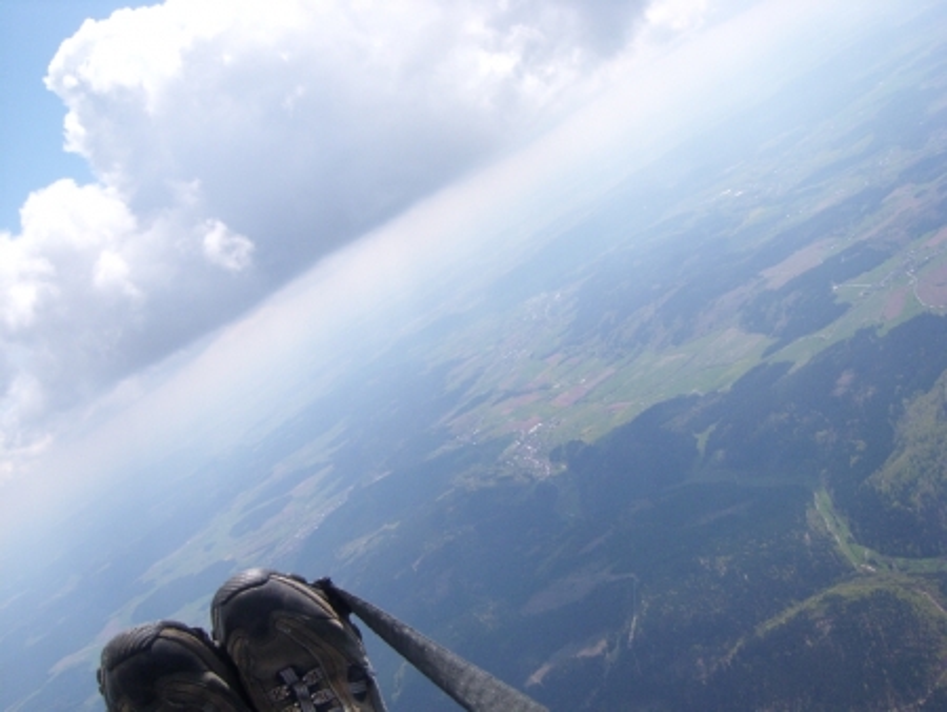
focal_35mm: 35
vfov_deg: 40.7
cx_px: 474
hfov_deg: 52.6
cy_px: 356
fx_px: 958
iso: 50
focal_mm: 5.8
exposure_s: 1/458
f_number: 7.1
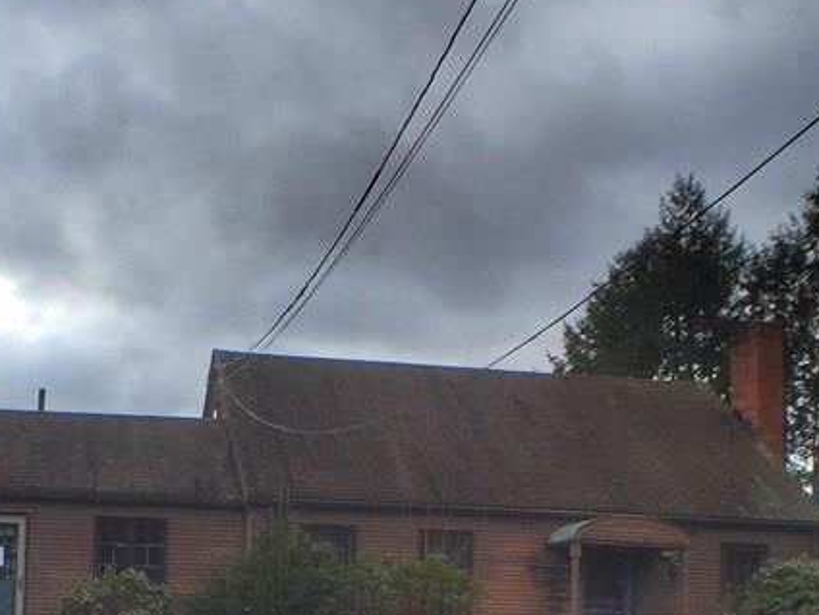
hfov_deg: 27.2
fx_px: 1656
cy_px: 596
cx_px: 164
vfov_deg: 20.4
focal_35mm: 70
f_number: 2.2
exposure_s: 1/1464
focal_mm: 4.15
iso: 32
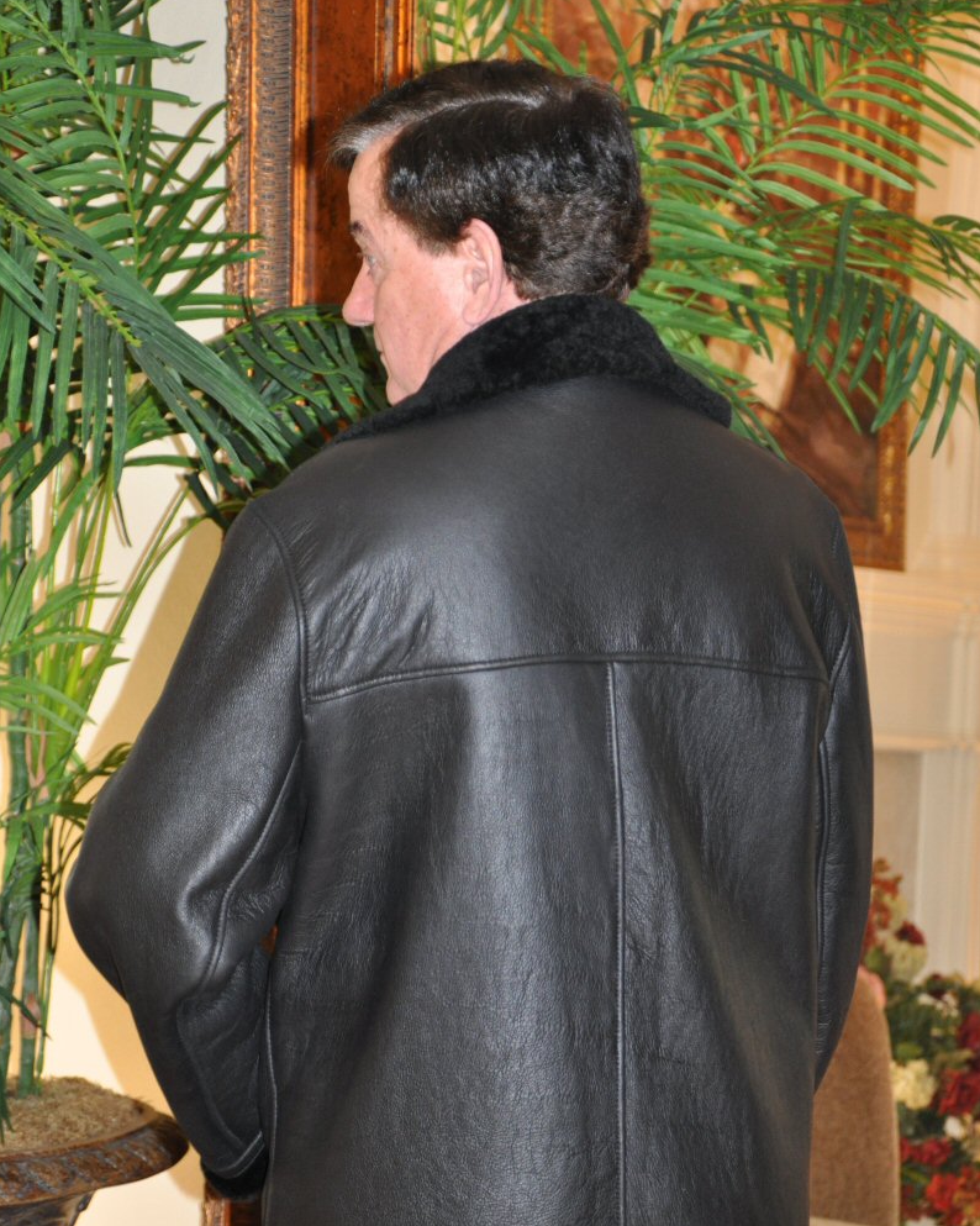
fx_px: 4316
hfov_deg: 13.0
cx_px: 491
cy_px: 674
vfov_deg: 16.2
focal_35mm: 119
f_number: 5.3
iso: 800
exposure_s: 1/60
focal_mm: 70
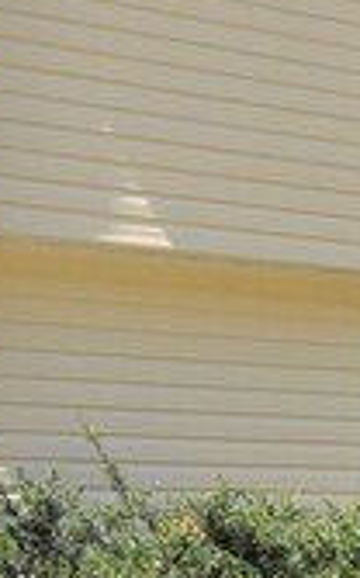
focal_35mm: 84
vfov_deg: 24.6
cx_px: 336
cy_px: 286
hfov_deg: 15.3
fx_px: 1326
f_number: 10
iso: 200
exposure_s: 1/400
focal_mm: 11.5
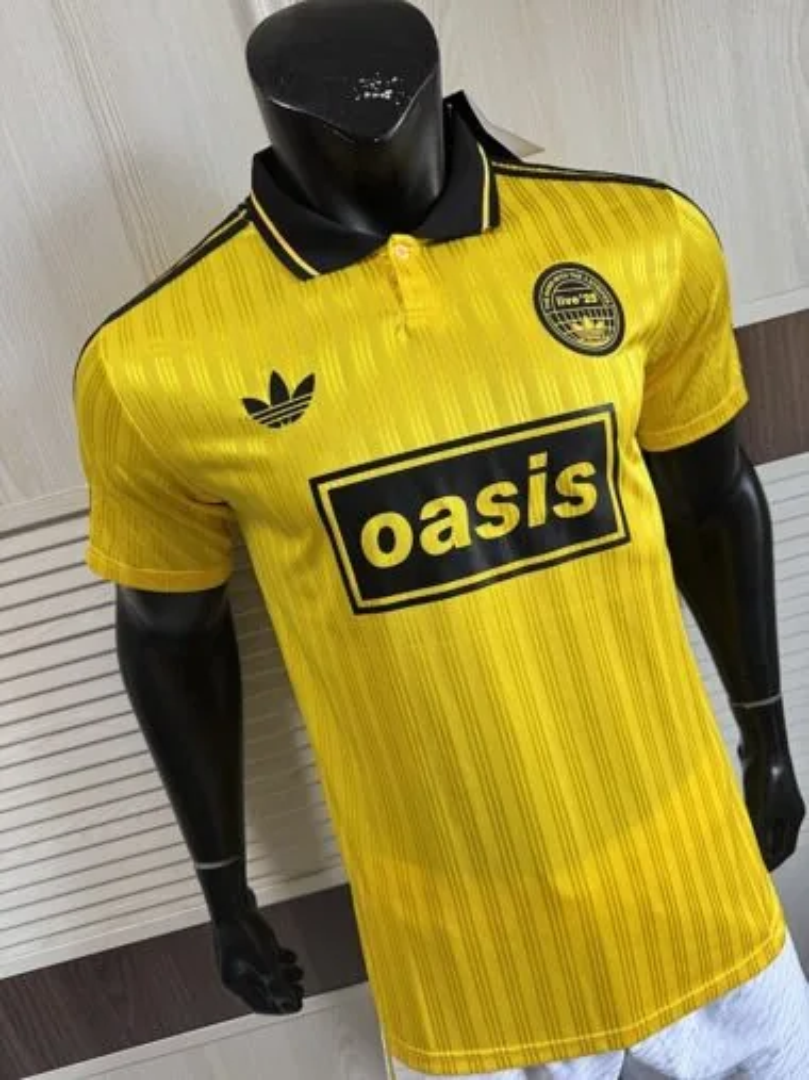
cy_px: 540
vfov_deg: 71.6
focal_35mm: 24
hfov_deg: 56.8
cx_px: 404
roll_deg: +13.3
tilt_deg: -17.9
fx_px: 748
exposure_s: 1/121
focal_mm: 6.76
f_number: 1.78
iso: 160
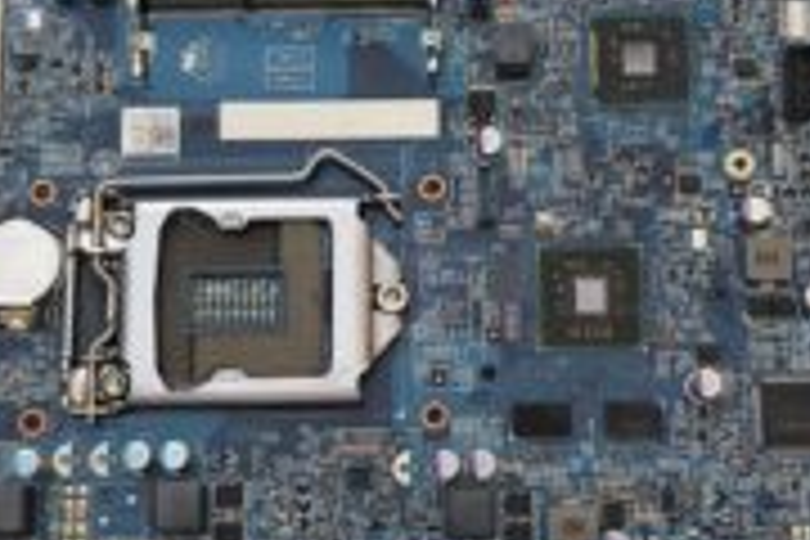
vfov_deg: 19.2
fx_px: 1597
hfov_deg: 28.4
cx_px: 459
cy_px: 254
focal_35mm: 71
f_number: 1.6
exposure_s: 1/50
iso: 400
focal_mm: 6.57
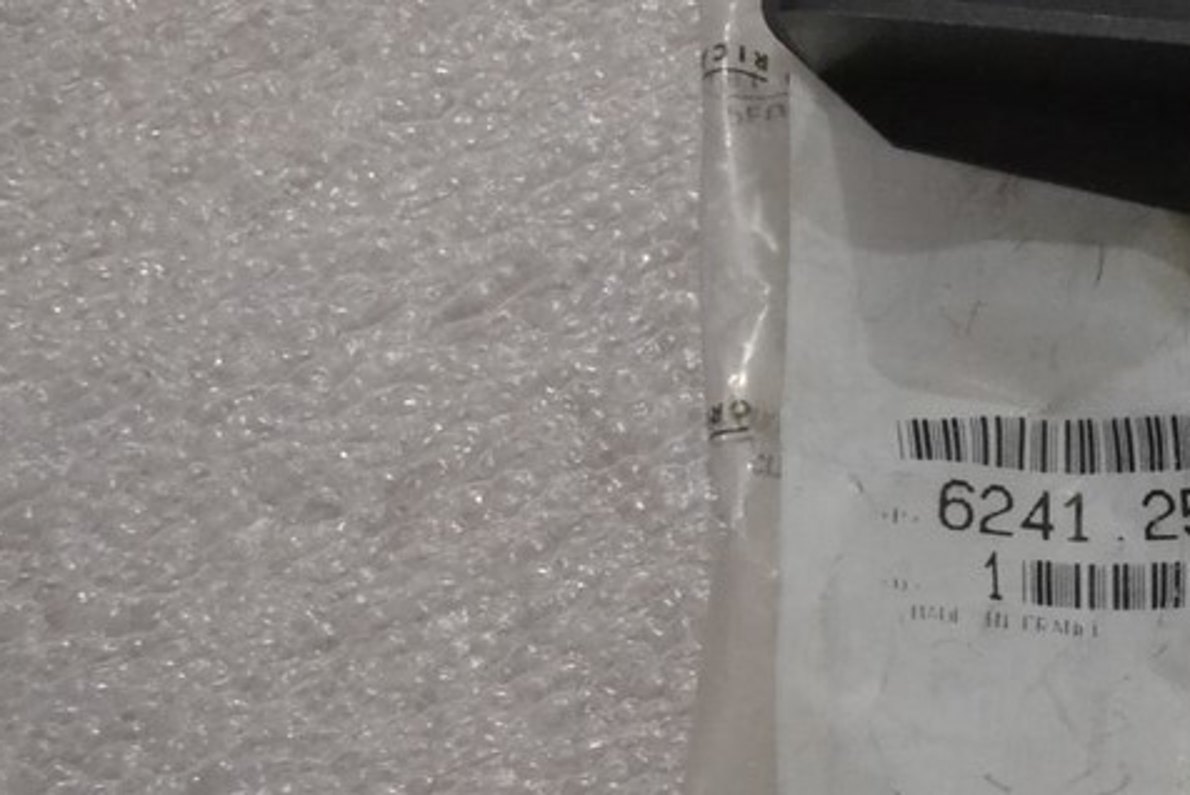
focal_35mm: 136
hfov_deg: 14.5
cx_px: 1515
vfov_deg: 10.1
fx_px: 4498
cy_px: 285
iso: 3200
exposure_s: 1/30
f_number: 4.8
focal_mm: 32
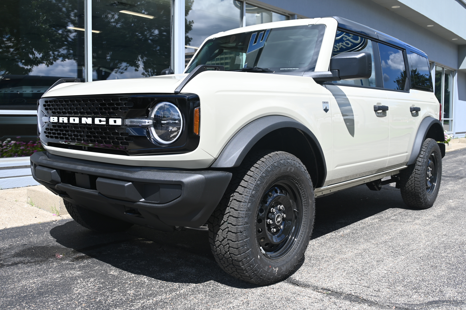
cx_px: 233
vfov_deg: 29.4
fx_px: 592
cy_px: 155
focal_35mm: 46
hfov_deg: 43.0
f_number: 7.1
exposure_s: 1/400
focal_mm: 30.5
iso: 100
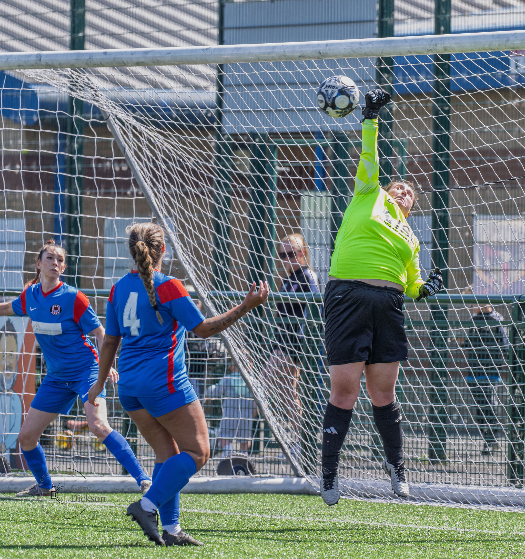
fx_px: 7149
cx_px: 357
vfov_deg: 4.5
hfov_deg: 4.2
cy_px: 262
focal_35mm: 403
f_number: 5
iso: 640
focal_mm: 240
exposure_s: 1/1000
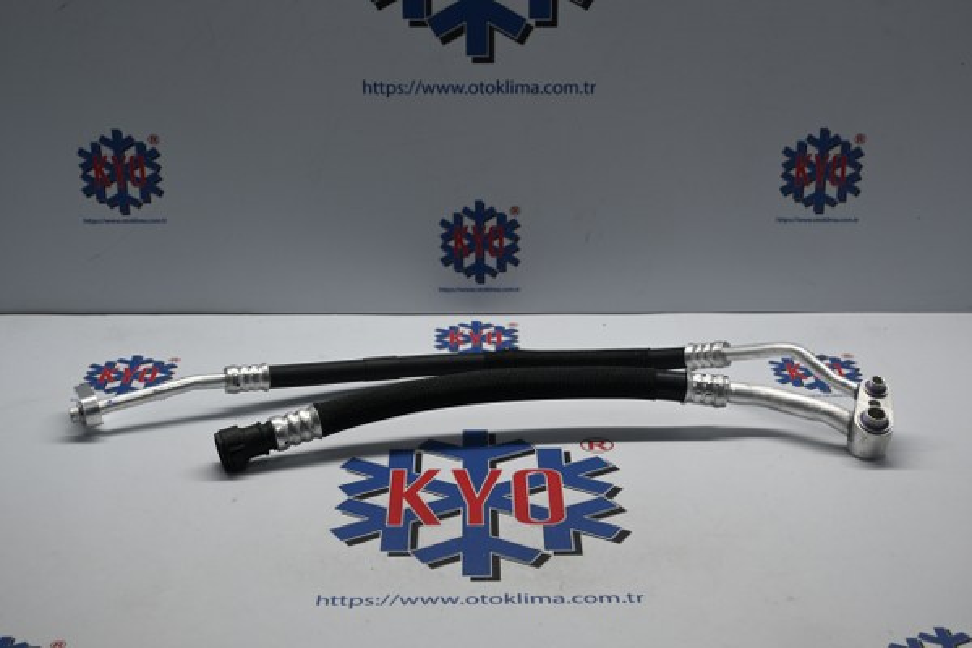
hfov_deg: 34.2
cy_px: 324
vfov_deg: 23.2
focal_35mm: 58
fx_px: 1579
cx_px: 486
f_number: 5.6
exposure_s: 1/60
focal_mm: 39
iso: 280
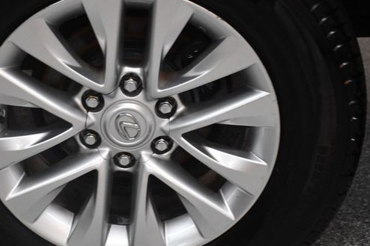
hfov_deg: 20.2
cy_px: 128
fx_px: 1038
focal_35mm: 101
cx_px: 132
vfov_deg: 13.5
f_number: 4.8
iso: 2500
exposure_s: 1/125
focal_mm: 52
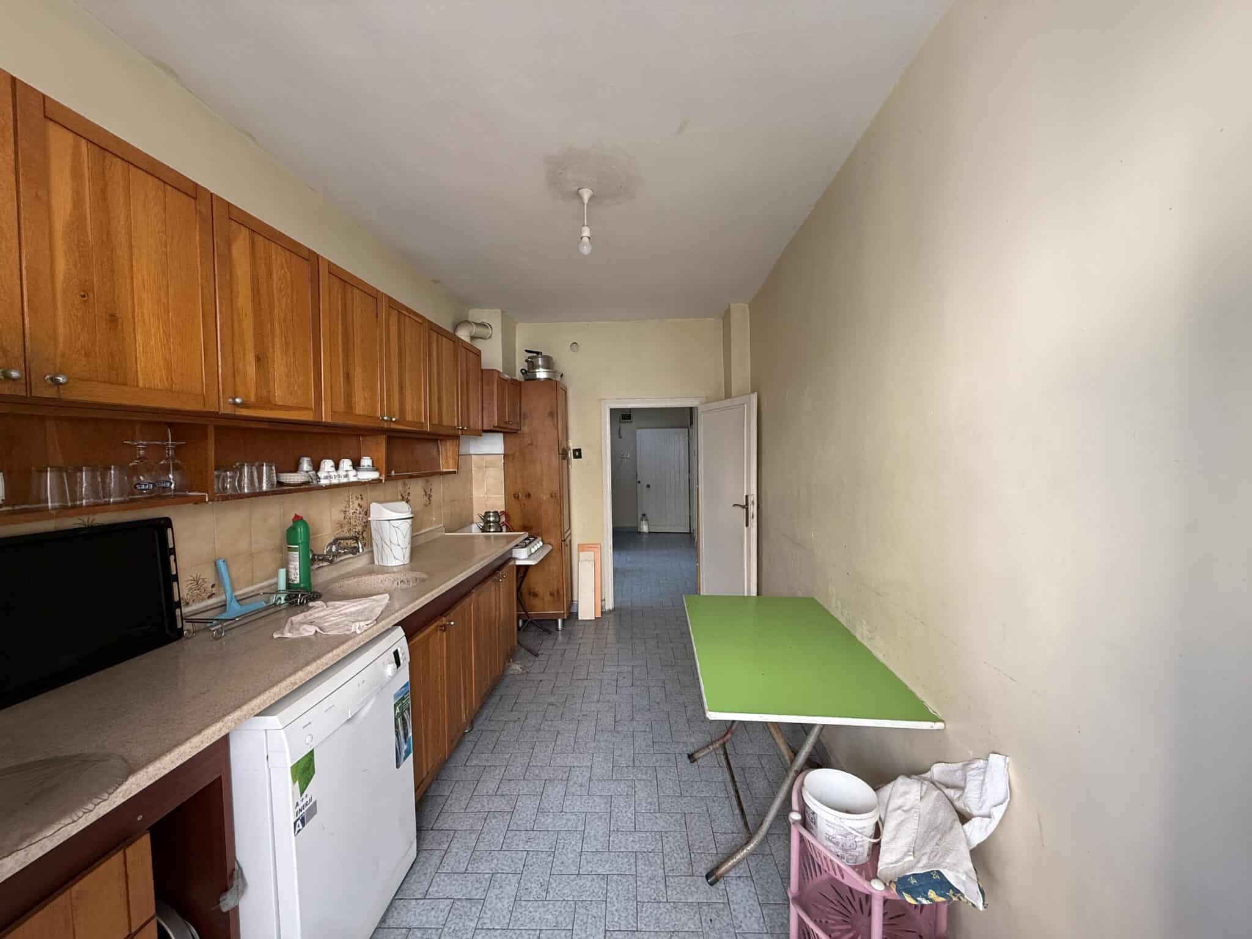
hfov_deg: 102.1
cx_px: 626
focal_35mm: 14
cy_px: 470
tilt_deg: -1.8
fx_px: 506
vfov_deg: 85.7
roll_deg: +0.1
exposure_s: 1/99
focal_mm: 2.22
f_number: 2.2
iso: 160
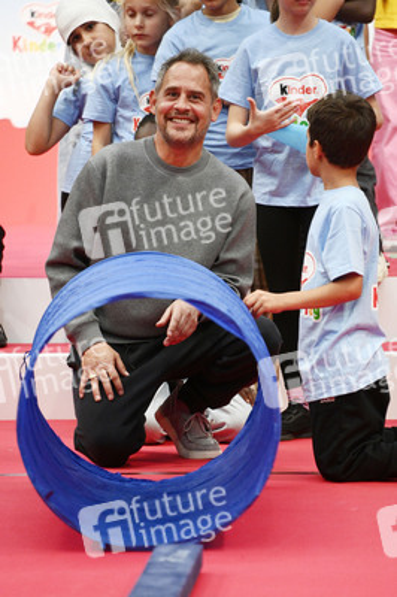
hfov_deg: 4.6
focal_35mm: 300
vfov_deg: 6.9
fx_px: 4971
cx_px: 198
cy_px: 298
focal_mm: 300
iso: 6400
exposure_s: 1/200
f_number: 5.6
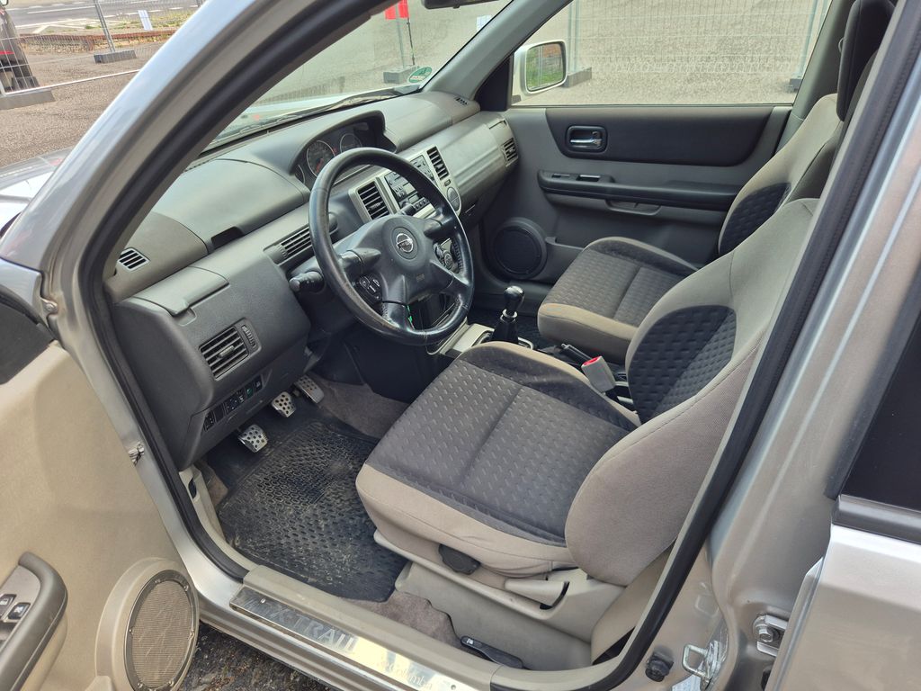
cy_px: 346
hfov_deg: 73.9
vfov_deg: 58.9
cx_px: 460
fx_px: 612
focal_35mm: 23
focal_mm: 5.4
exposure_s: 1/180
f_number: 1.8
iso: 50
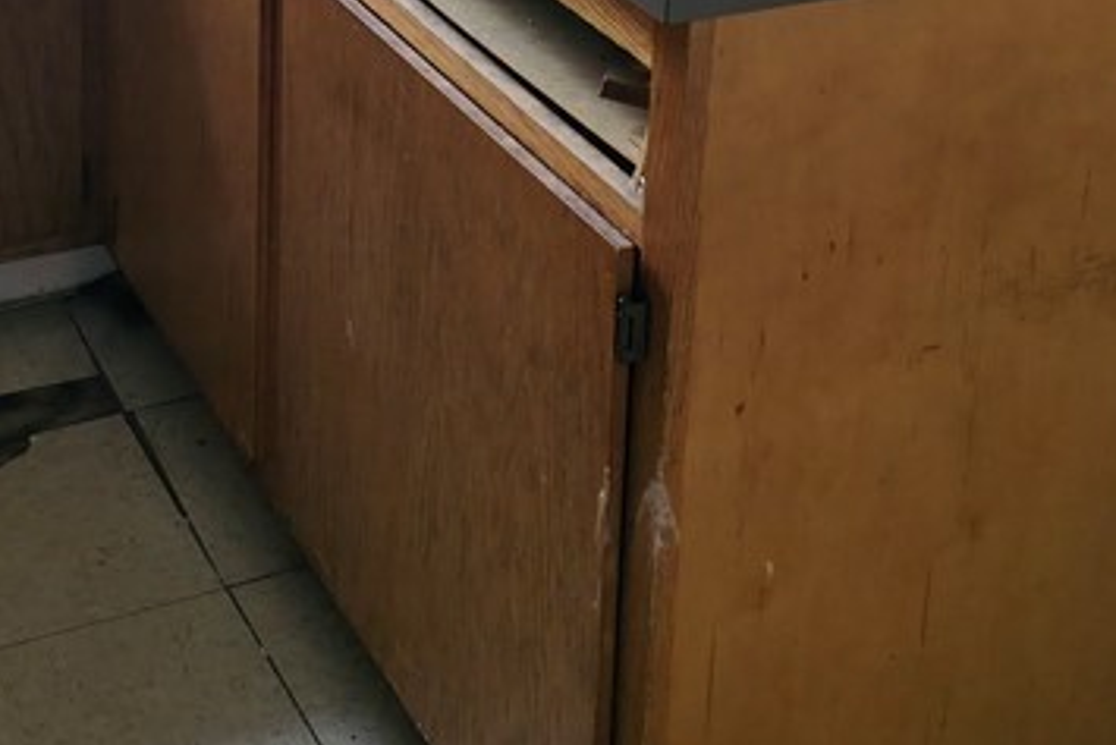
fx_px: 2140
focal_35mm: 69
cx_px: 195
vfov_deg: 17.8
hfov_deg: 28.5
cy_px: -358
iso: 200
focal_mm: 6.3
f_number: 1.7
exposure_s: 1/180
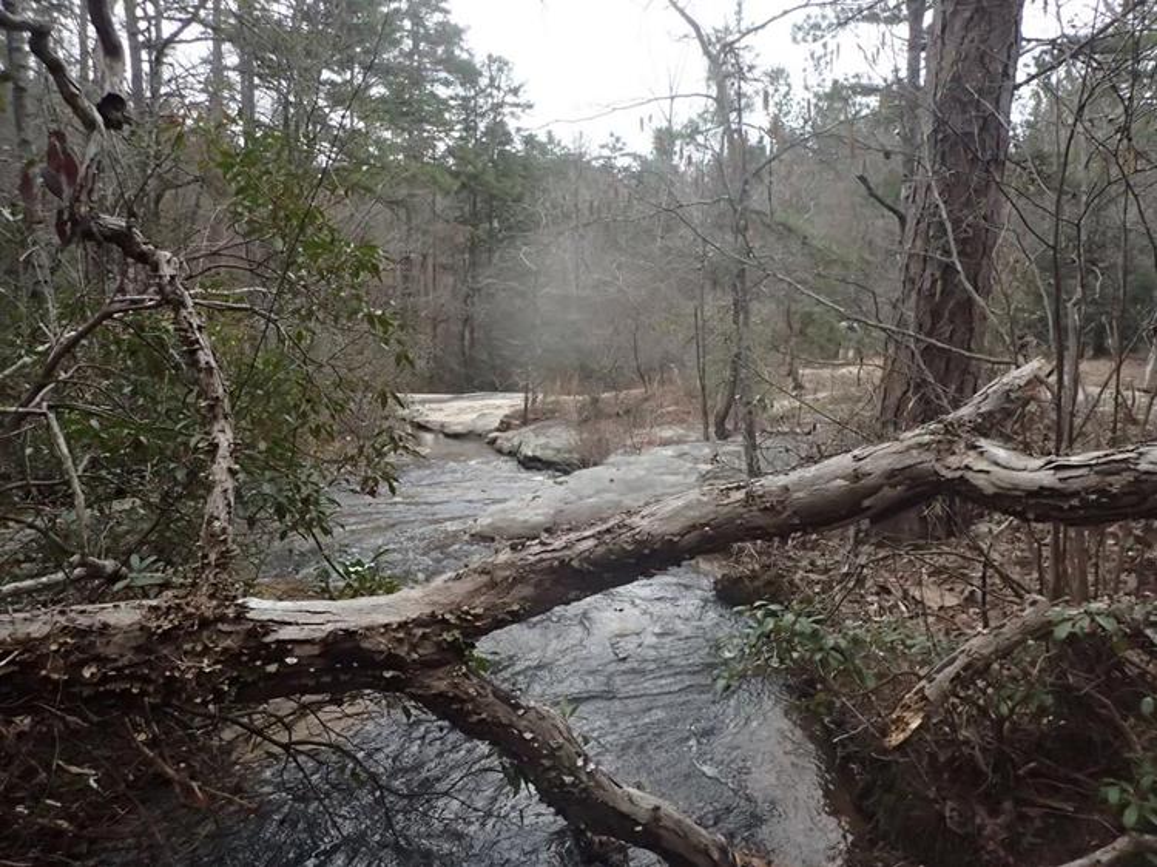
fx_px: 835
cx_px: 578
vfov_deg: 54.9
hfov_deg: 69.4
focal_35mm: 25
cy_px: 434
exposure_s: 1/800
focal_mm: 4.5
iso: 800
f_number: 2.8
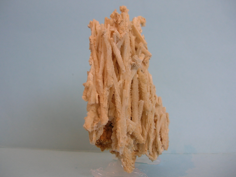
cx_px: 118
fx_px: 245
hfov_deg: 51.4
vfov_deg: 39.6
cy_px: 88
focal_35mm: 36
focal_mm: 6
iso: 50
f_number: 2.7
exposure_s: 1/11.4
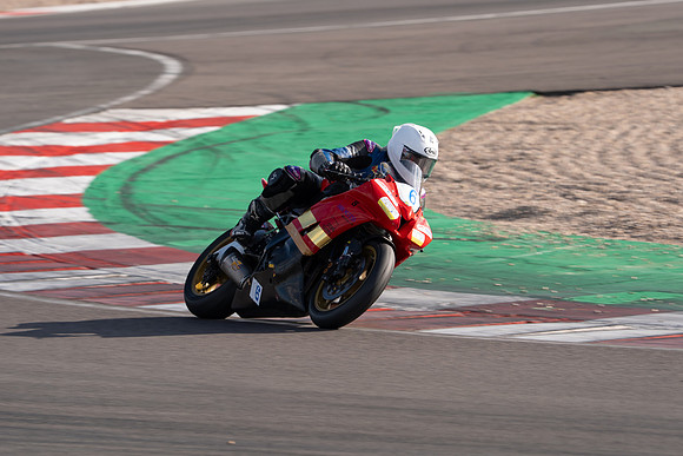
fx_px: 6404
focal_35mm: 337
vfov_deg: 4.1
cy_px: 223
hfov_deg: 6.1
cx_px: 342
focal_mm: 330
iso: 200
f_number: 8
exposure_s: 1/400
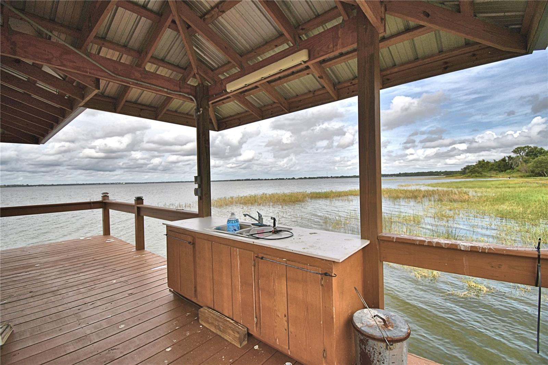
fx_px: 228
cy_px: 182
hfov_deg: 100.4
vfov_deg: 77.3
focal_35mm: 15
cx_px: 274
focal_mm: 10
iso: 100
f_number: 4.5
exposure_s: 1/1600
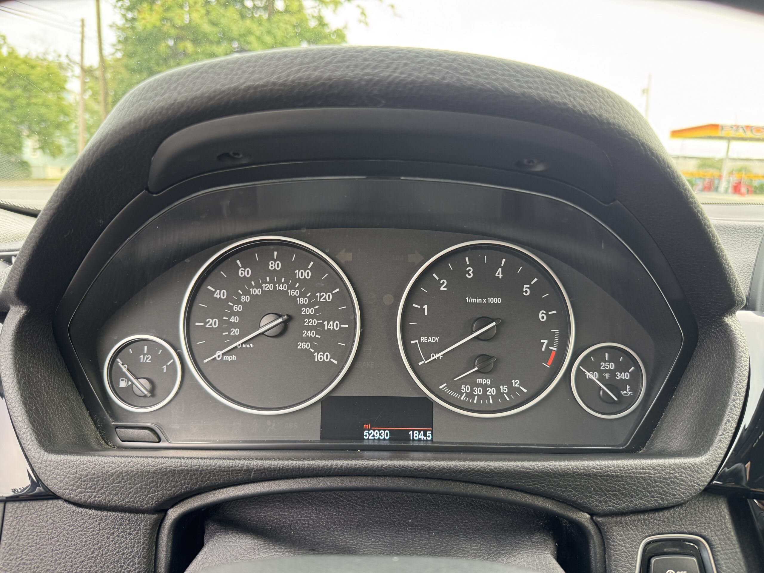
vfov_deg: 56.8
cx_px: 382
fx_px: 530
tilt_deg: -11.9
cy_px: 286
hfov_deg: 71.6
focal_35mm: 24
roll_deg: -2.2
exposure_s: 1/89
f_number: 1.78
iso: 200
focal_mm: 6.76
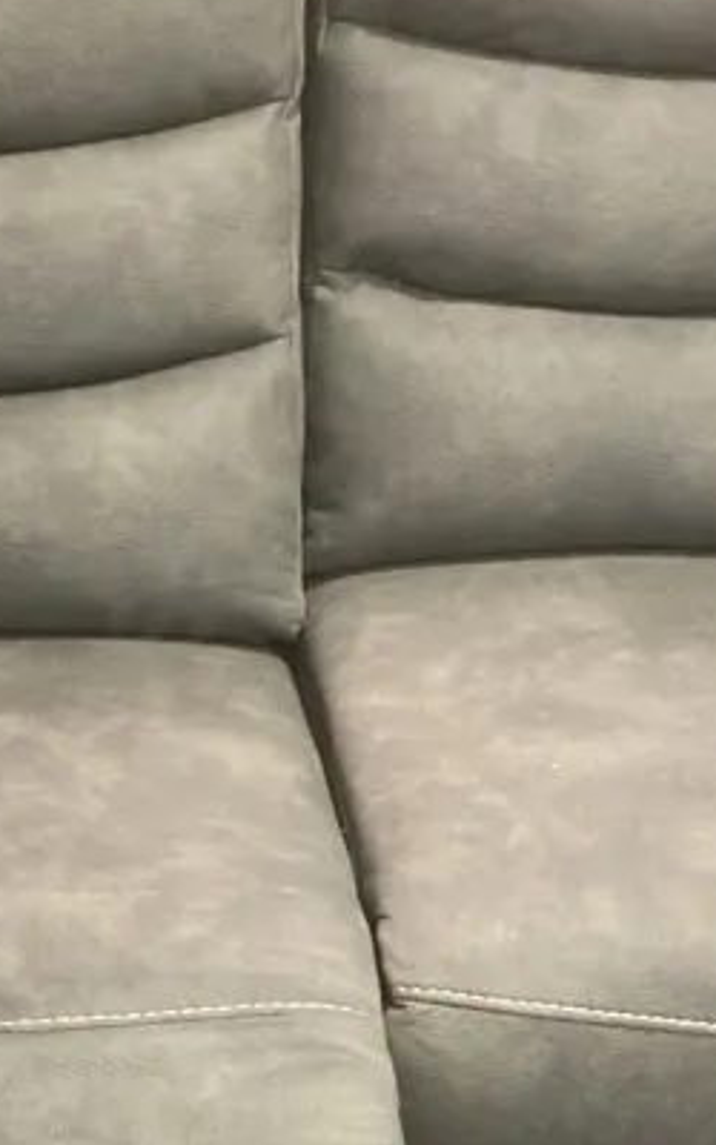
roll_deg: -0.7
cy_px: 736
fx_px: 2373
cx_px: 72
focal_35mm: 76
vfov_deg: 27.0
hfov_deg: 16.9
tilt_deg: -35.0
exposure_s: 1/33
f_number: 1.8
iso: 250
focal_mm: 3.99
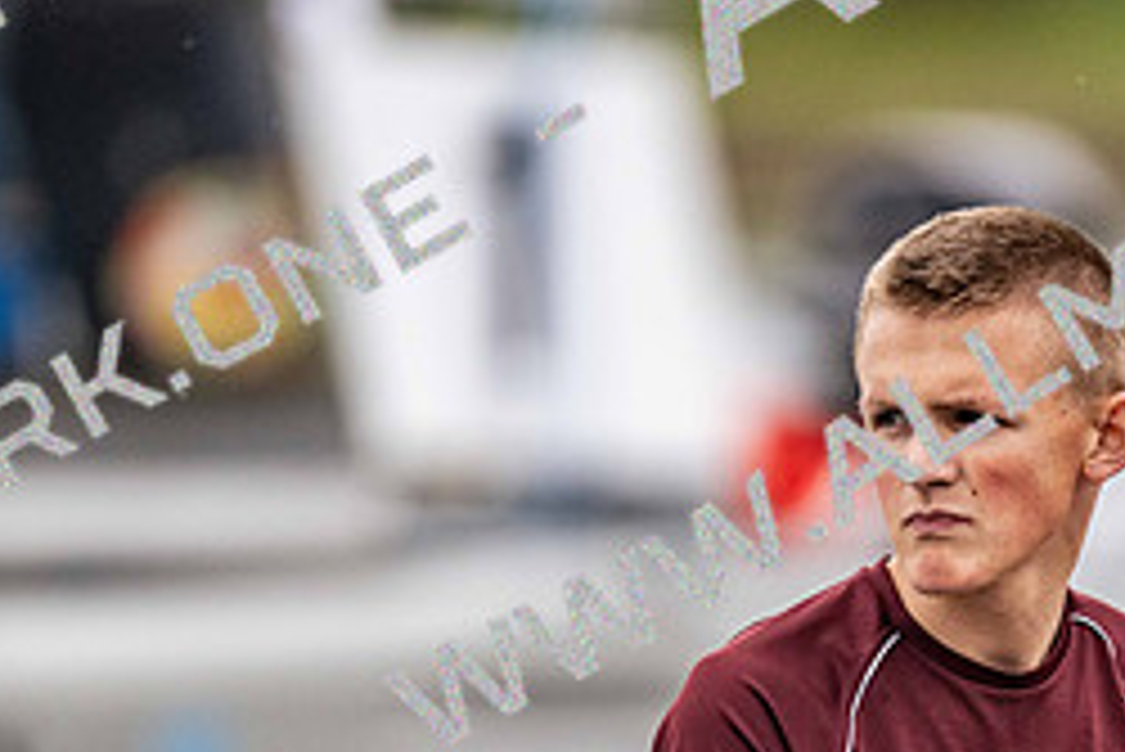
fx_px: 43555
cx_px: 940
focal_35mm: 1393
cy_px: 759
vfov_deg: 1.0
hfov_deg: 1.5
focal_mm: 600
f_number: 4
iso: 1000
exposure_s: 1/2500
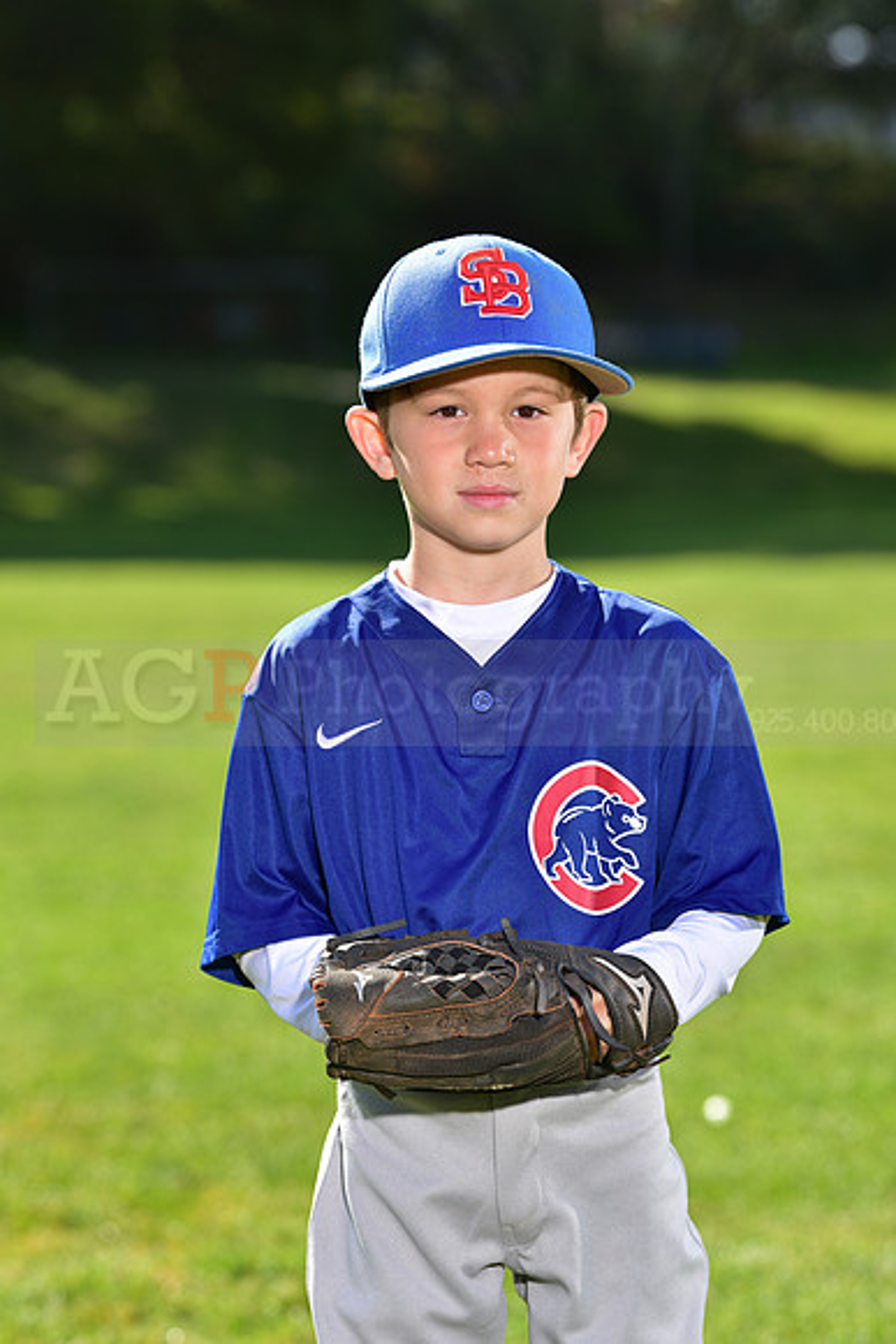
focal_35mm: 135
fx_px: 5037
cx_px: 448
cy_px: 672
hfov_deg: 10.2
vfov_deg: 15.2
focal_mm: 135
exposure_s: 1/250
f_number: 5
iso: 80
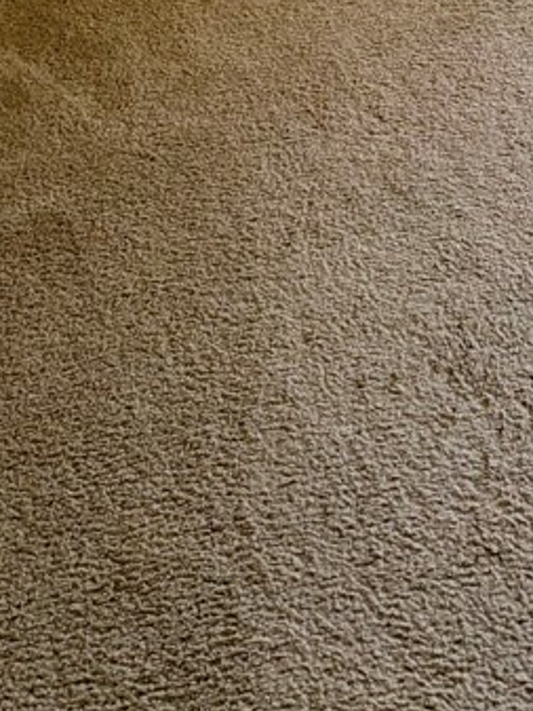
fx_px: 1621
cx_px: 531
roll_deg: -2.8
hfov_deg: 18.2
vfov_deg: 21.2
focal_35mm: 79
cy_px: -323
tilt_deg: -22.6
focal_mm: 5.96
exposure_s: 1/222
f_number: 1.6
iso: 125
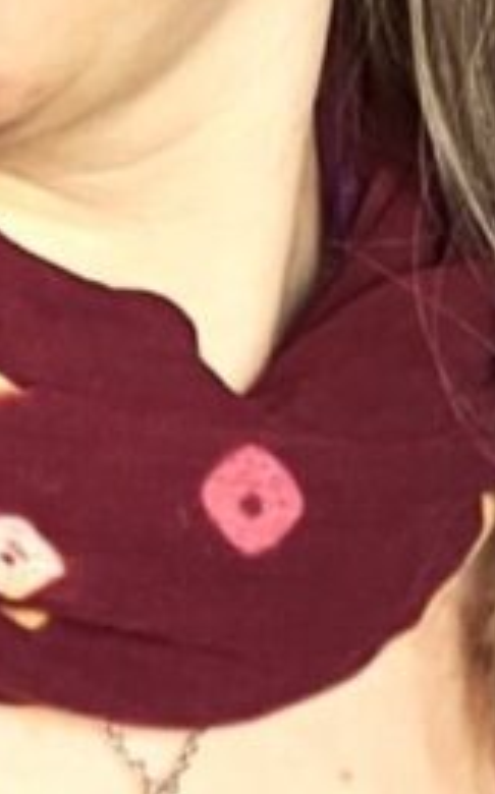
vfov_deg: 16.9
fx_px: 2531
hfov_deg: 10.9
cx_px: -180
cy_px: -228
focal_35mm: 117
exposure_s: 1/33
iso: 320
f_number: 1.8
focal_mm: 3.99
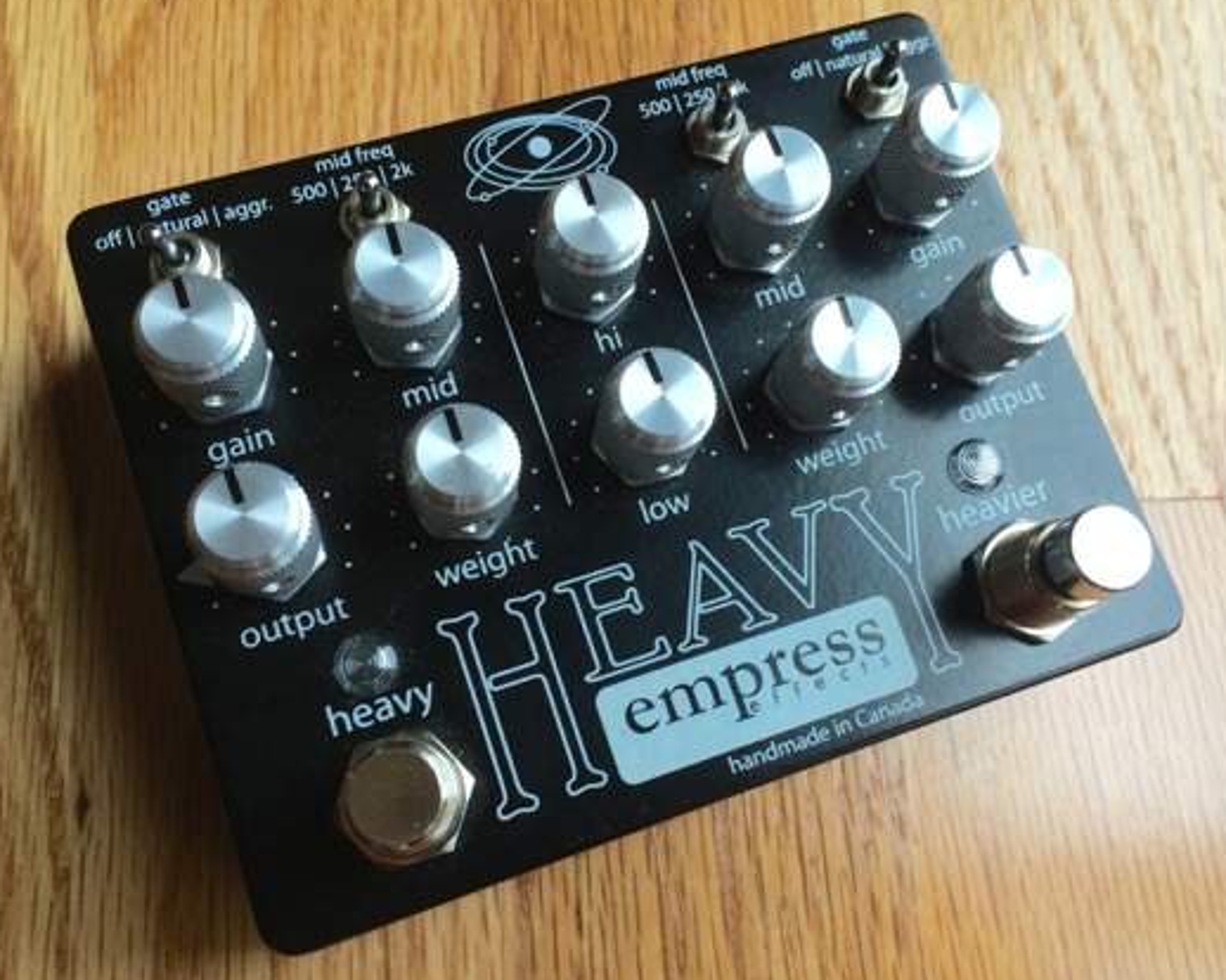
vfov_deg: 42.2
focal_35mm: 35
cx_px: 656
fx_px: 1269
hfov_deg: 51.5
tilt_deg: -72.6
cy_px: 476
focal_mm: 4.15
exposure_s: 1/120
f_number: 2.2
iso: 50
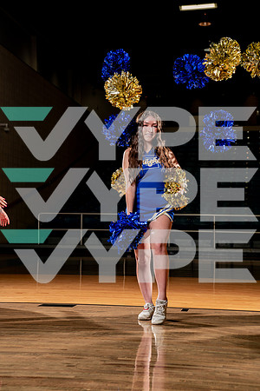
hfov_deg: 20.9
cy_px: 196
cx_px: 130
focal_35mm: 65
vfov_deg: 31.0
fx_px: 704
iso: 200
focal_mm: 65
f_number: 5.6
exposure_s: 1/250
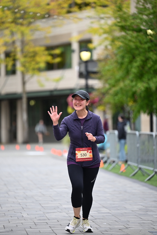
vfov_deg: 11.1
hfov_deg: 7.4
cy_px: 118
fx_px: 1209
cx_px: 78
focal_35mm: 185
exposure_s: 1/1600
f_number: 2.8
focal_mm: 185
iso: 640
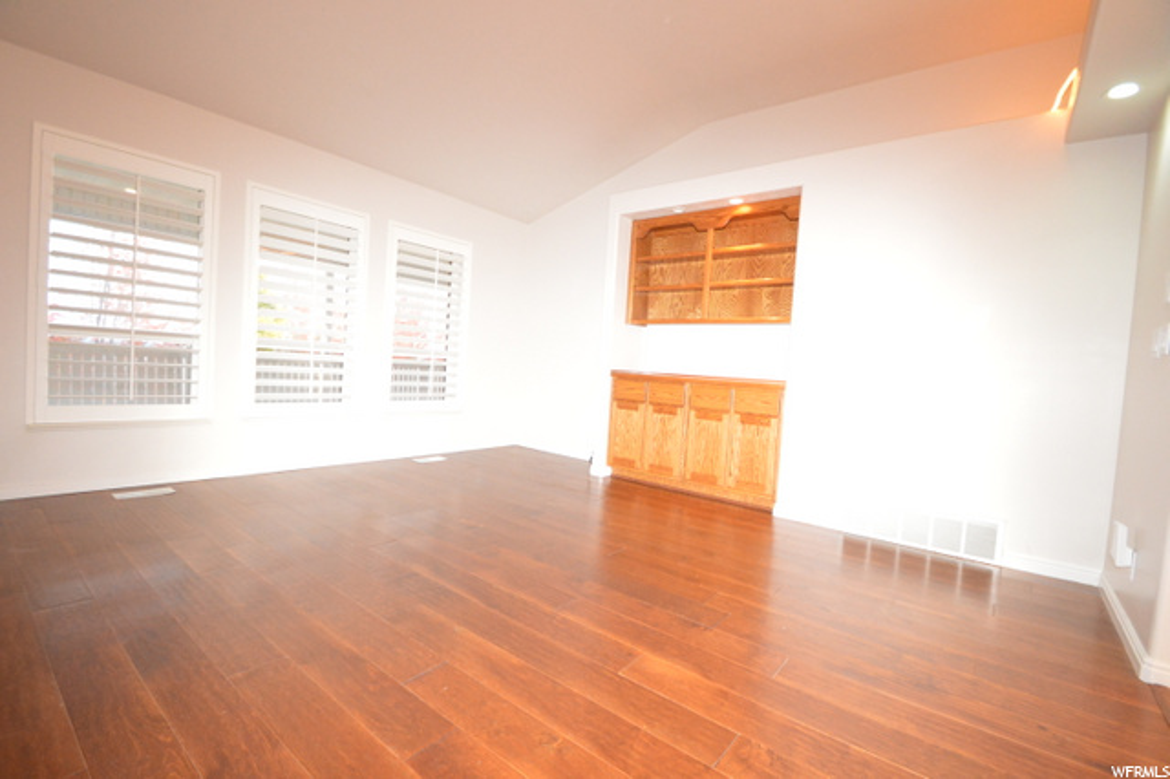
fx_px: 487
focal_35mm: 15
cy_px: 390
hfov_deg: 100.4
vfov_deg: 77.3
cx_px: 585
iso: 3200
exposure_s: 1/60
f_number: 3.5
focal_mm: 10
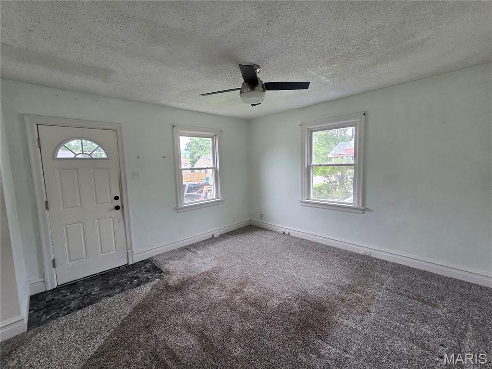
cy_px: 184
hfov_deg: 106.2
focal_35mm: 13
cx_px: 246
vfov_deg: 89.9
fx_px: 185
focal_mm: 2.2
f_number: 2.2
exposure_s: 1/120
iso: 80
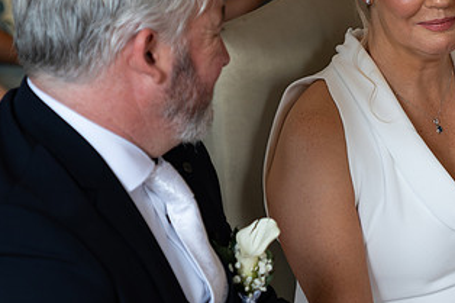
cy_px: 79
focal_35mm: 194
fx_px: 2451
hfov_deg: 10.6
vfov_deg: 7.1
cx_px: 313
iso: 250
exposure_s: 1/160
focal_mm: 70
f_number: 2.8
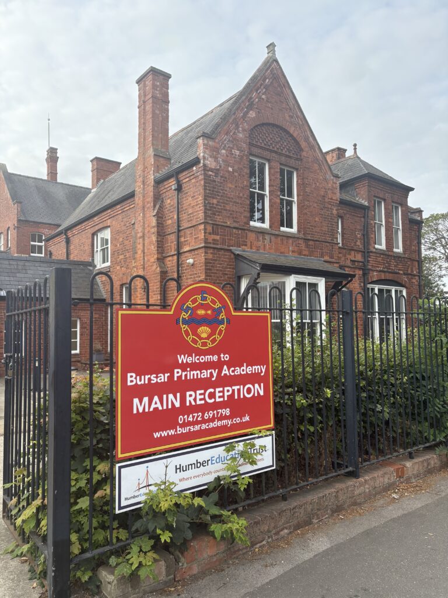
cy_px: 299
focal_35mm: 26
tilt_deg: +4.9
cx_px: 224
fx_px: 449
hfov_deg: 53.1
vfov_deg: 67.3
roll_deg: +1.4
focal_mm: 5.96
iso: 50
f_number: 1.6
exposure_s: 1/1239
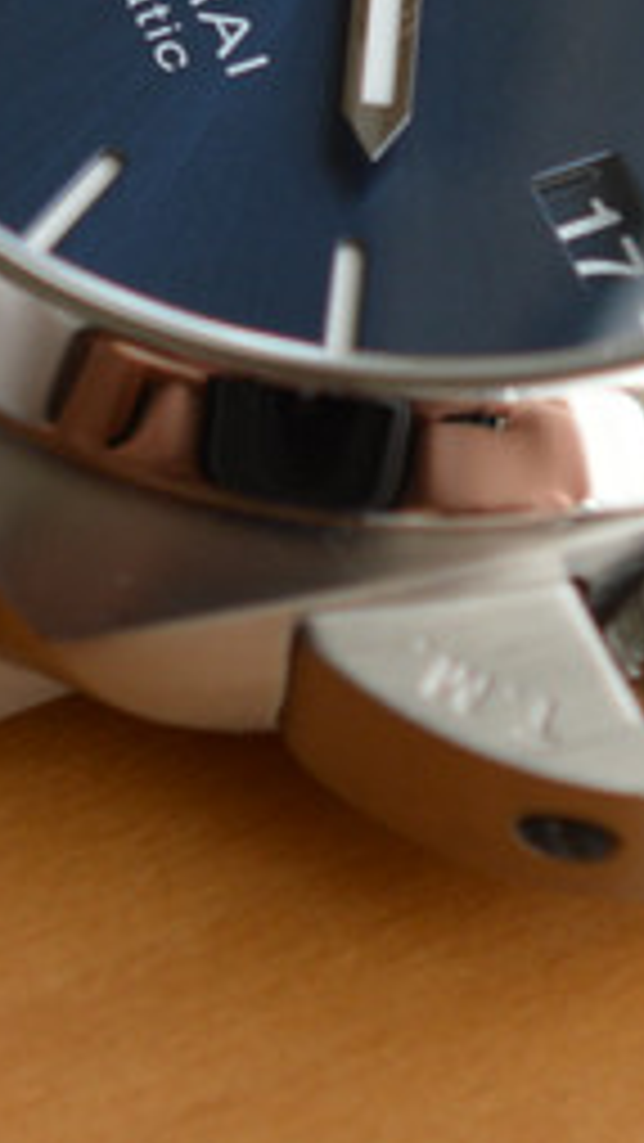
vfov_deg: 7.2
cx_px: 142
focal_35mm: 297
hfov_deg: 4.1
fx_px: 9010
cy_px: -14
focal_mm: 40
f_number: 5.6
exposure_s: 1/125
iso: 125
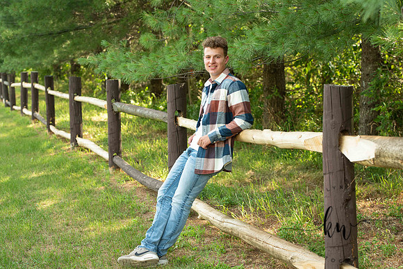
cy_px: 134
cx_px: 202
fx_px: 784
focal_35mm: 70
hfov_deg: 28.8
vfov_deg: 19.5
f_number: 5
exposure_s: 1/200
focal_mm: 70
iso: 400
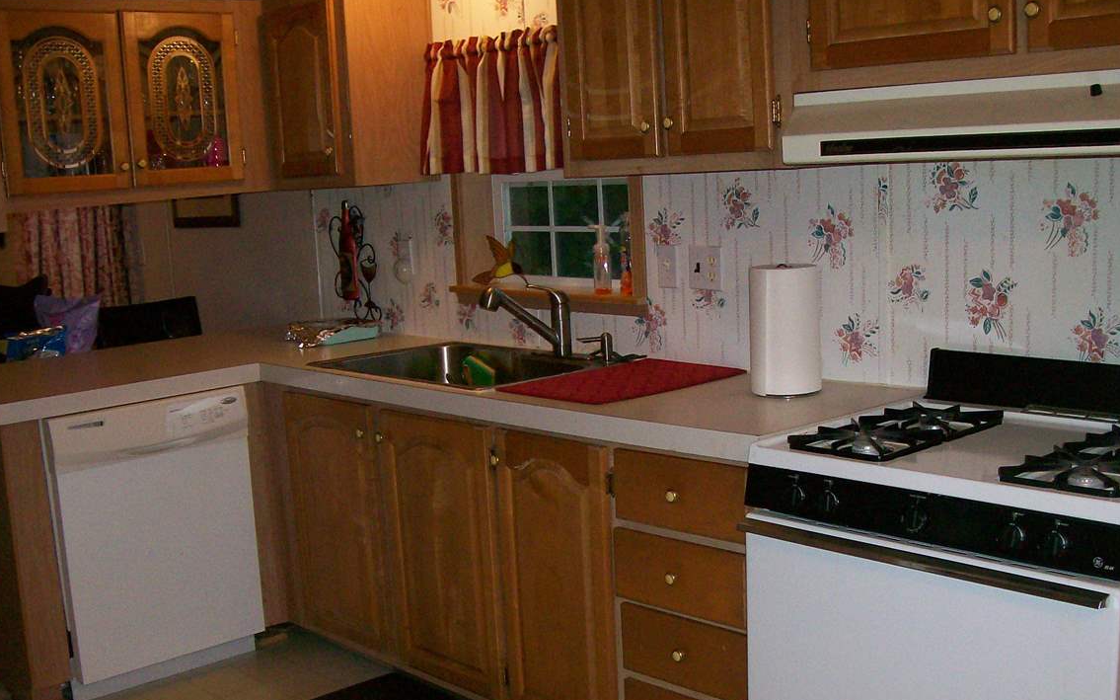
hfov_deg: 46.2
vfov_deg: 29.7
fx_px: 1312
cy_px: 445
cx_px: 618
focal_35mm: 43
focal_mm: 6
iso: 140
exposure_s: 1/64
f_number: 2.7
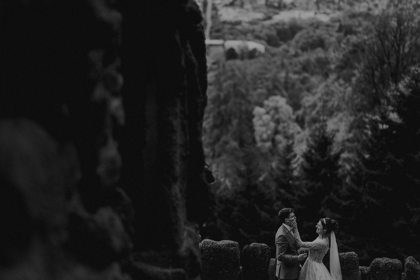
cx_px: 210
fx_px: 992
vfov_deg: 16.1
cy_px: 140
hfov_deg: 23.9
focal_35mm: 85
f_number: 1.6
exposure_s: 1/1250
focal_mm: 85
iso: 100
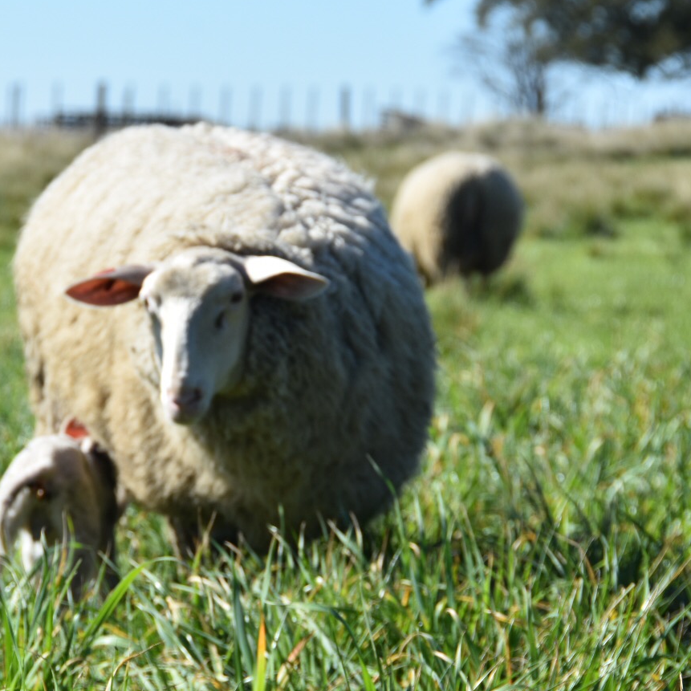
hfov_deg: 7.7
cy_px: 307
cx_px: 223
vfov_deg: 7.7
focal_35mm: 228
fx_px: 5145
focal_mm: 95
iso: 180
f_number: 8
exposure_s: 1/500
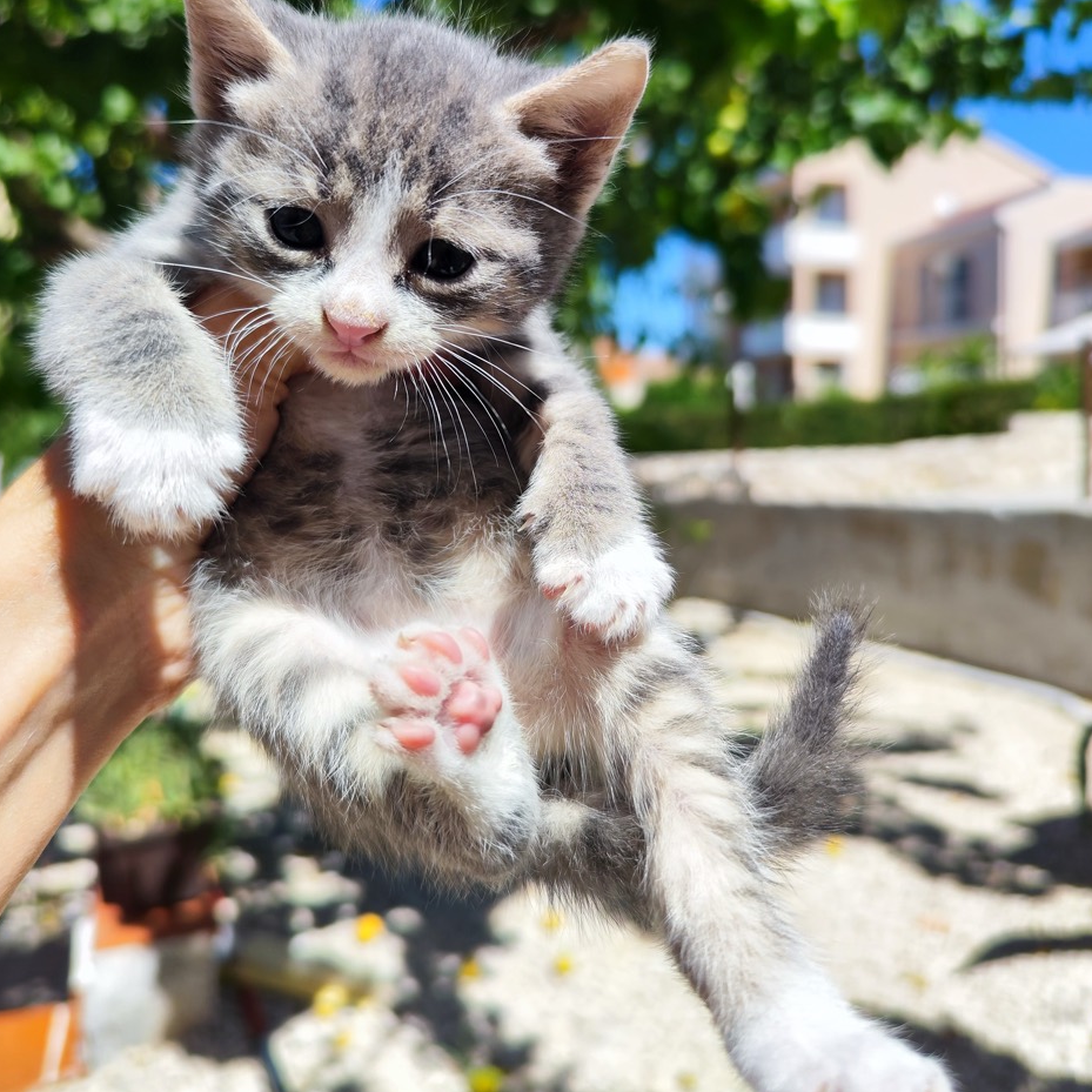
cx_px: 540
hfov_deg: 57.3
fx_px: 999
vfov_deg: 57.0
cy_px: 449
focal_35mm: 28
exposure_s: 1/833
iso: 50
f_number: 1.69
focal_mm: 7.01
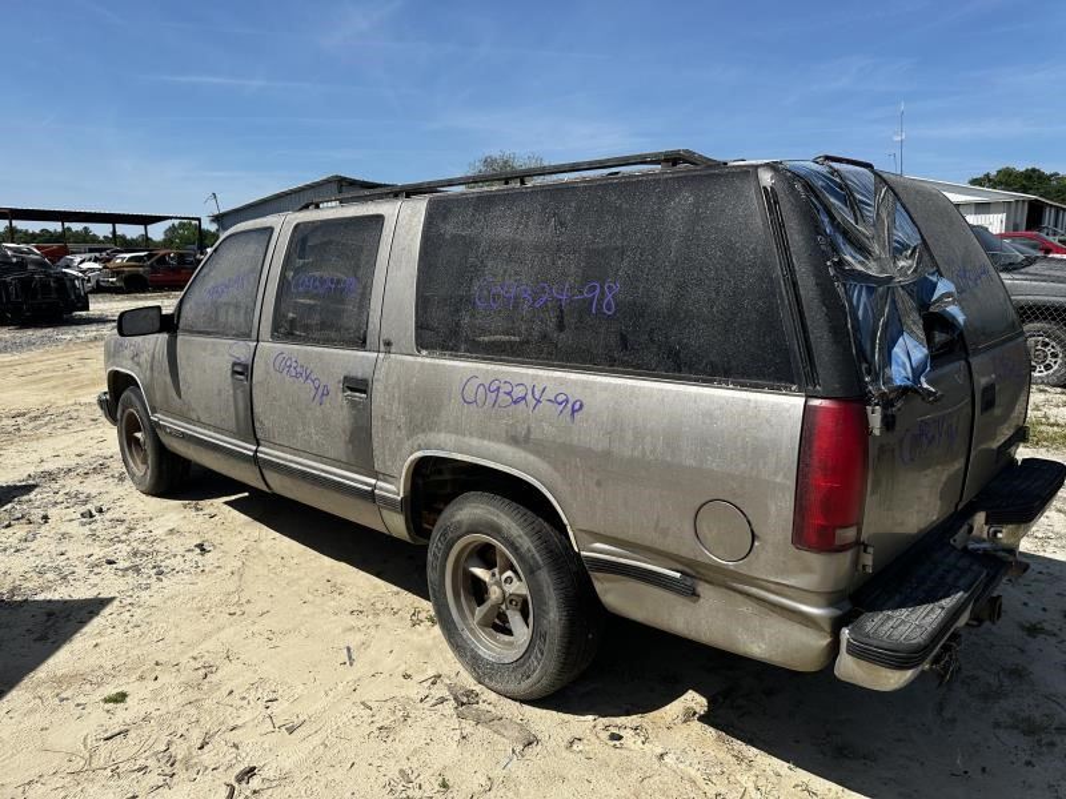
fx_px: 739
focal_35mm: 24
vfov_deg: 56.8
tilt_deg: -8.9
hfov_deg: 71.6
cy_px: 400
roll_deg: +0.8
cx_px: 533
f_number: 1.78
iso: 80
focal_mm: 6.86
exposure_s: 1/5848
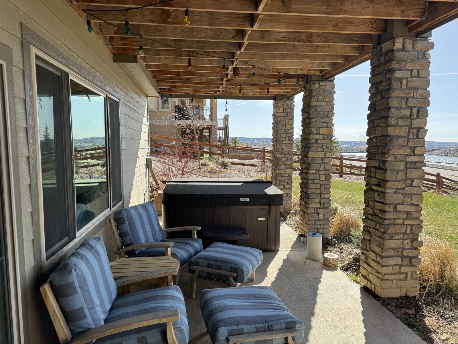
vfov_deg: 56.8
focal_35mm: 24
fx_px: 318
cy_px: 172
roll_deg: -0.2
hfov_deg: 71.6
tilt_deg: -4.6
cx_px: 229
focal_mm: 6.76
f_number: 1.78
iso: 80
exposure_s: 1/1456
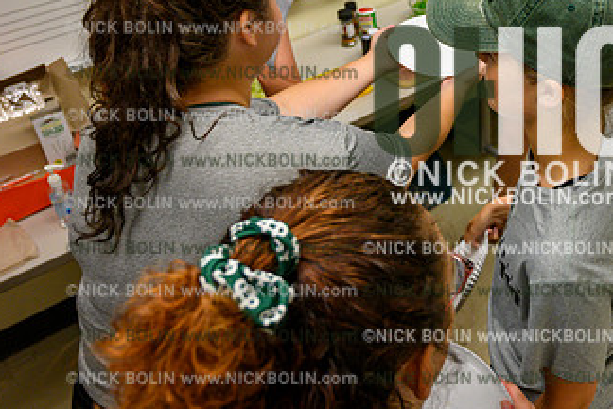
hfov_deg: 42.9
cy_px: 116
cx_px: 507
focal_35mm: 43
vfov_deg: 30.8
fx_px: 732
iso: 1600
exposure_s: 1/250
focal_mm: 24
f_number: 4.5
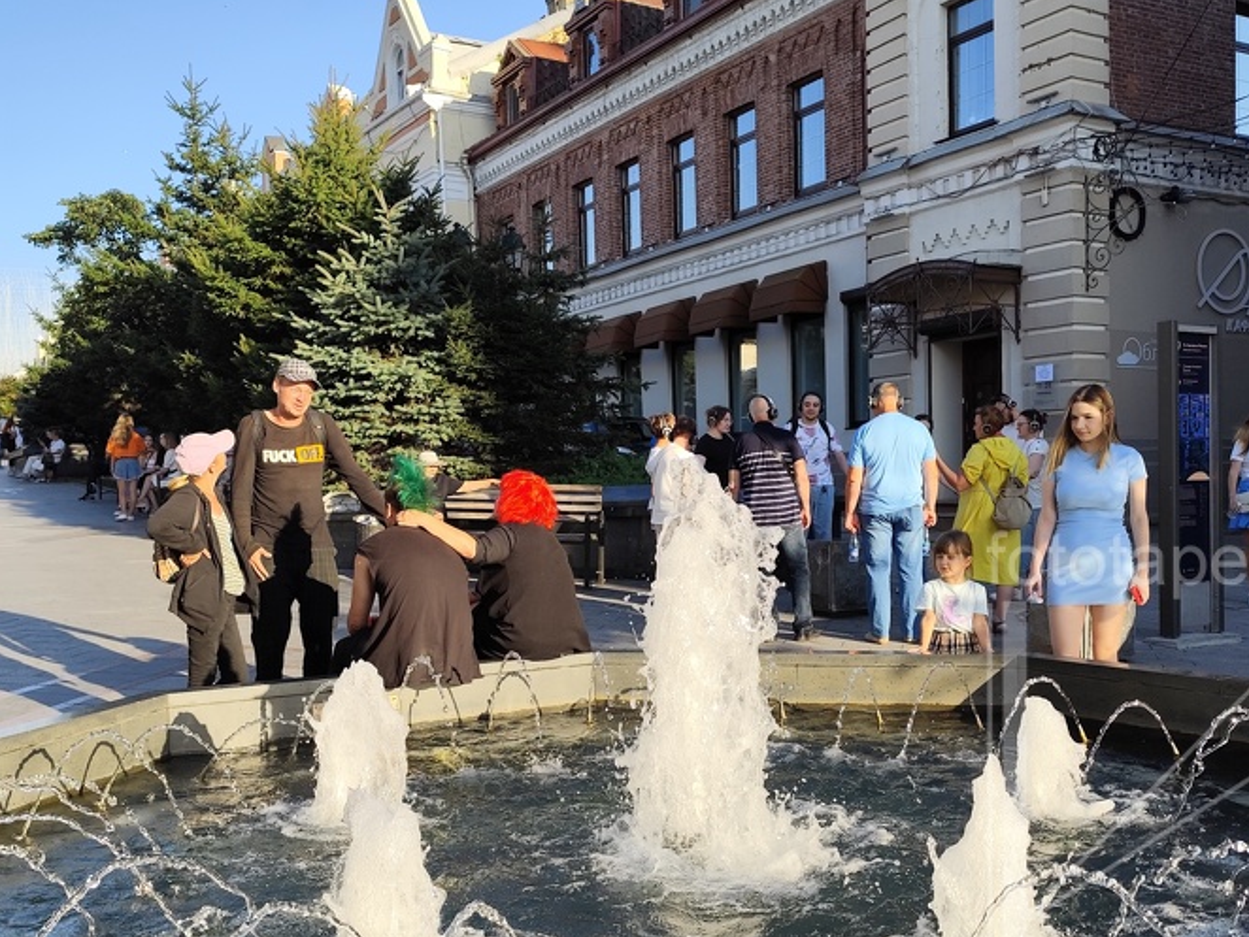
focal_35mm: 35
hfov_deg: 52.6
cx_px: 647
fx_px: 1263
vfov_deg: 40.6
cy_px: 545
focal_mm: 6.19
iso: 50
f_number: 1.65
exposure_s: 1/612
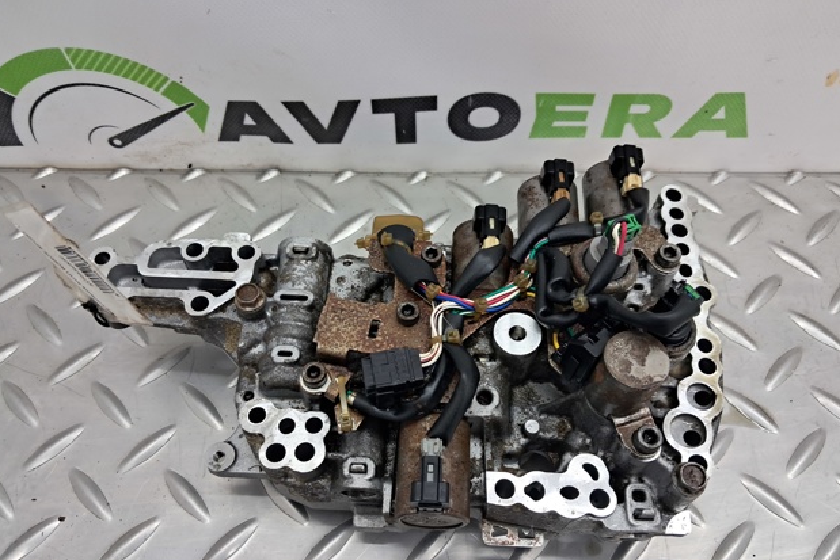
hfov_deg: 63.6
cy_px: 319
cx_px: 421
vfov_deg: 44.9
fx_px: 677
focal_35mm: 29
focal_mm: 4
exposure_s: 1/60
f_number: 1.8
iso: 160
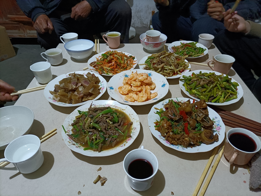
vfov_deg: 53.1
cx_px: 130
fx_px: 196
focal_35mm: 26
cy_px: 98
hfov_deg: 67.3
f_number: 1.8
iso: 2668
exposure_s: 1/20
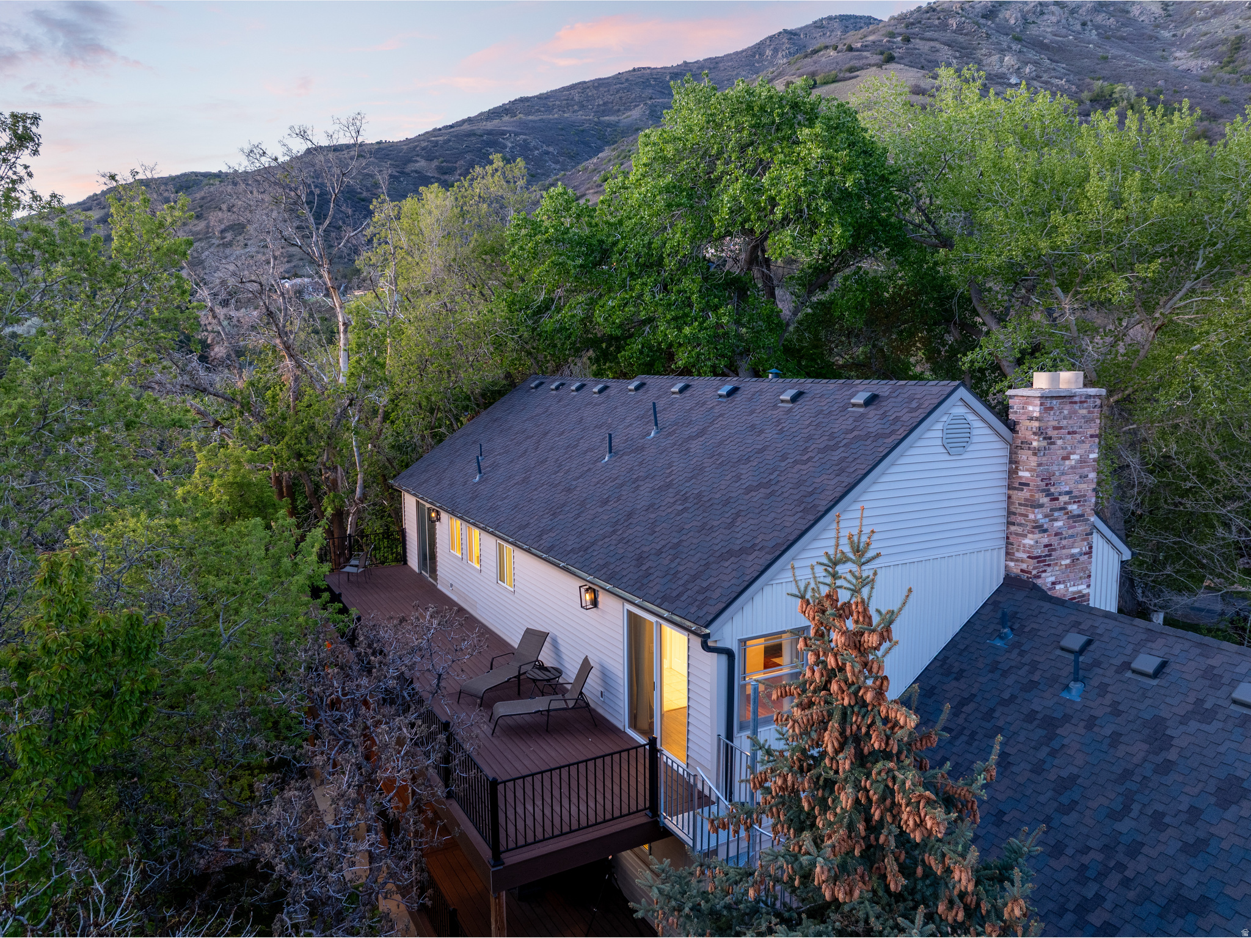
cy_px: 469
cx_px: 626
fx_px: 867
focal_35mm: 24
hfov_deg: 71.6
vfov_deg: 56.8
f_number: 4
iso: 100
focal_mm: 12.29
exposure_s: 1/15
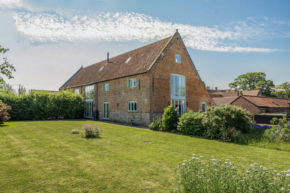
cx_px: 145
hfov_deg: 78.6
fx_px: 177
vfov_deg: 57.2
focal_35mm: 22
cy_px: 96
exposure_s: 1/400
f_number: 8
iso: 400
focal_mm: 15
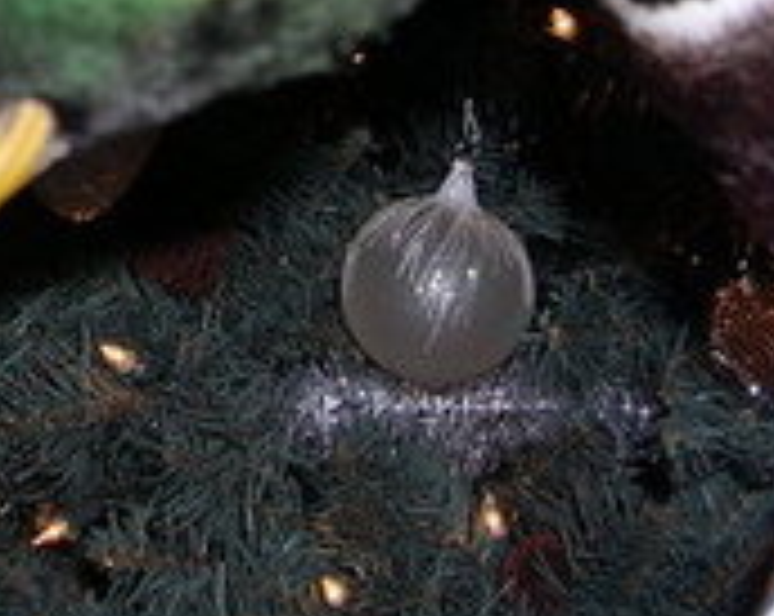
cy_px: -65
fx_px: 2470
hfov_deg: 17.4
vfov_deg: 13.9
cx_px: 18
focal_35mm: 108
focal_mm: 8
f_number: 2.8
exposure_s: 1/60
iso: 100
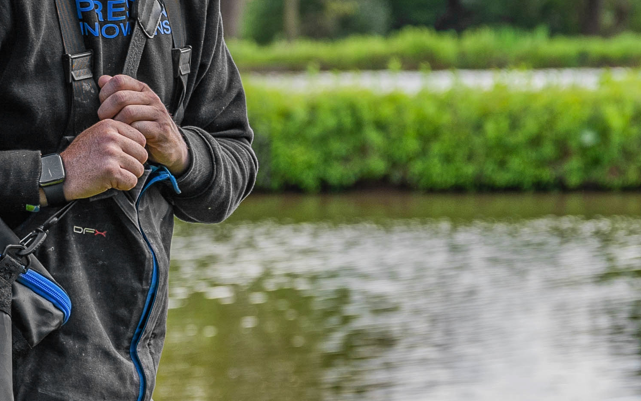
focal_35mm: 283
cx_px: -190
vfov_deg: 4.6
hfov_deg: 7.3
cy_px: 158
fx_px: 4945
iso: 100
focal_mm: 70
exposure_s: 1/400
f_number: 3.5
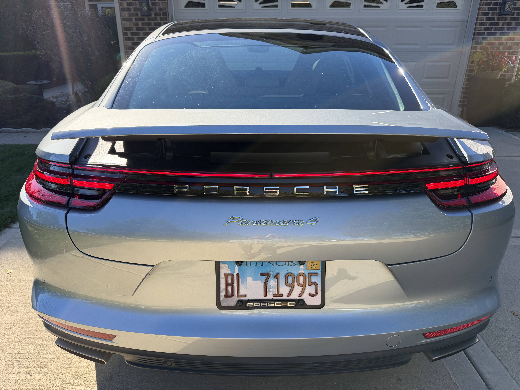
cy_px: 195
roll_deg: +0.2
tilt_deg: -22.8
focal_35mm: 24
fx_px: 361
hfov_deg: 71.6
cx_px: 260
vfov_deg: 56.8
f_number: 1.78
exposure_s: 1/1689
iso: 100
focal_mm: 6.76
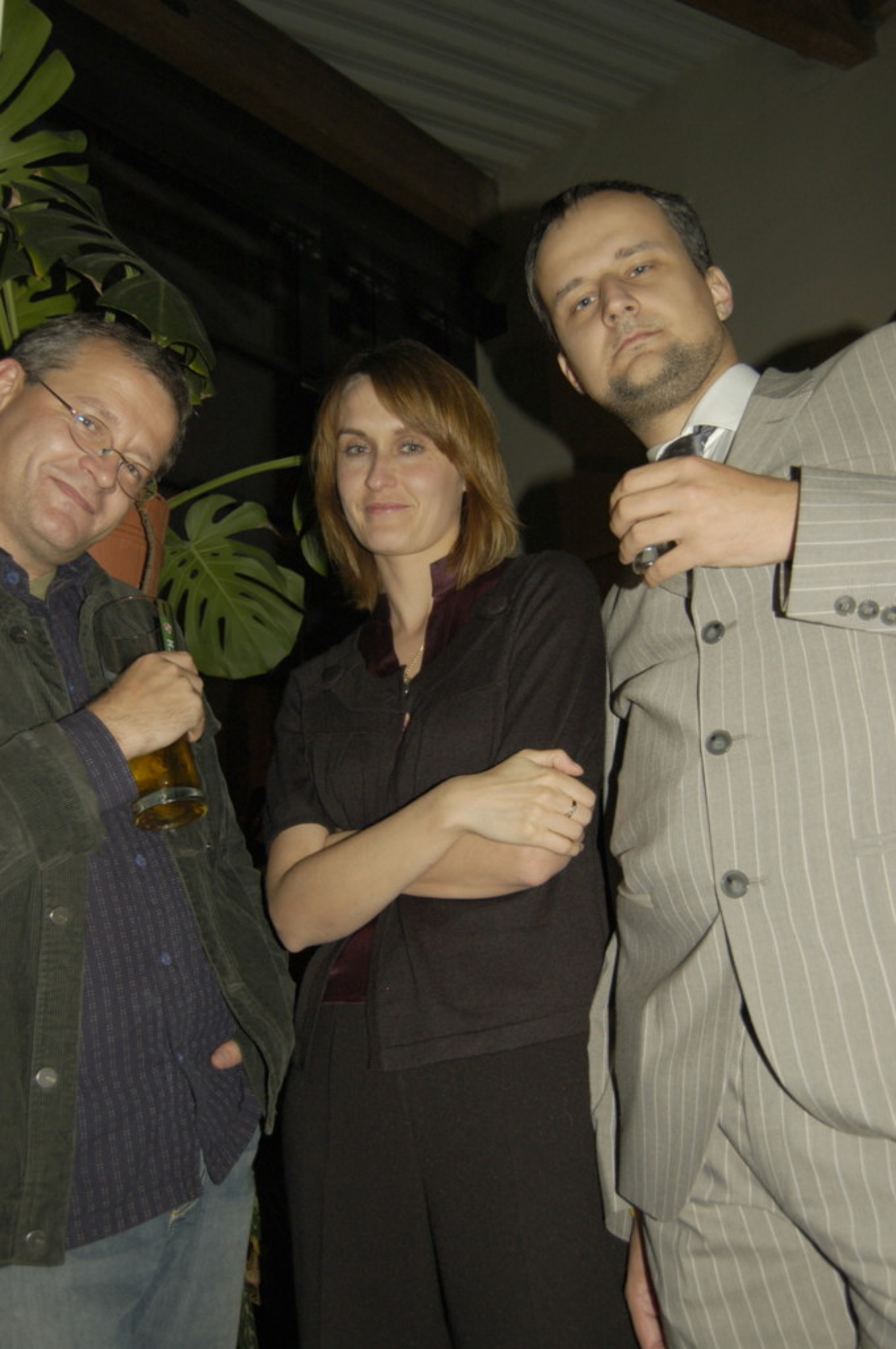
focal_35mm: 33
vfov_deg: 57.3
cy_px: 674
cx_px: 448
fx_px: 1235
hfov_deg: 39.9
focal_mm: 22
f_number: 3.8
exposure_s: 1/60
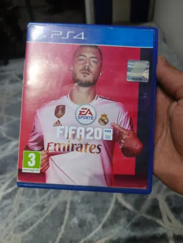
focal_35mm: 23
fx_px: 162
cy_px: 122
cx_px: 92
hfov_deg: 58.9
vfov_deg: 73.9
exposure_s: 1/50
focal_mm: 5.25
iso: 827
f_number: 1.7
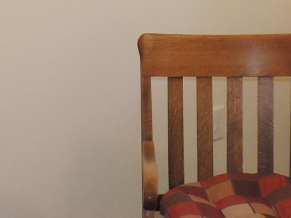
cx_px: 151
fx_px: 992
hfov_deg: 16.7
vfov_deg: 12.1
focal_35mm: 118
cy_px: -86
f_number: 3
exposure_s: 1/40
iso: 360
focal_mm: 4.3
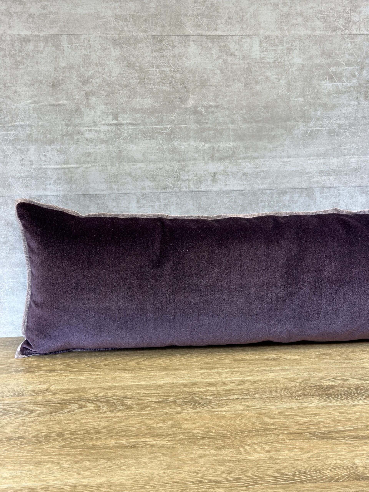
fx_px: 682
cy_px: 246
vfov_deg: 39.7
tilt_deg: -12.1
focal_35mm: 48
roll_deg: +1.0
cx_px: 184
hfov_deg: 30.3
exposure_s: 1/120
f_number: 1.78
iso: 100
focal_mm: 6.86
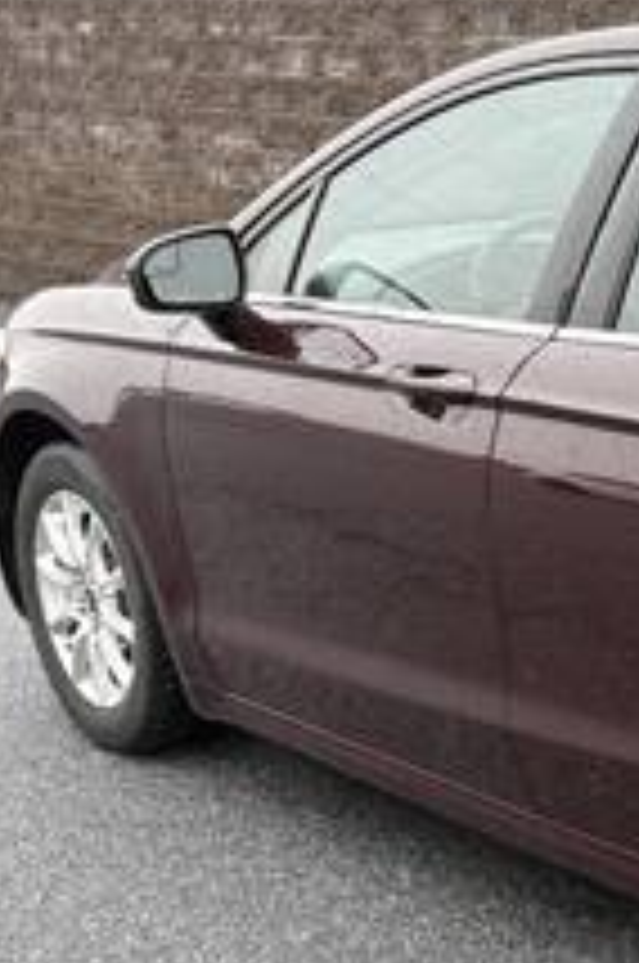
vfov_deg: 25.0
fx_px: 2163
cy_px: 652
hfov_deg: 14.6
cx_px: 1166
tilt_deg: -16.8
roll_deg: +0.5
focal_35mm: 81
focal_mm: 5.96
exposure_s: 1/121
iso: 40
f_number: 1.6
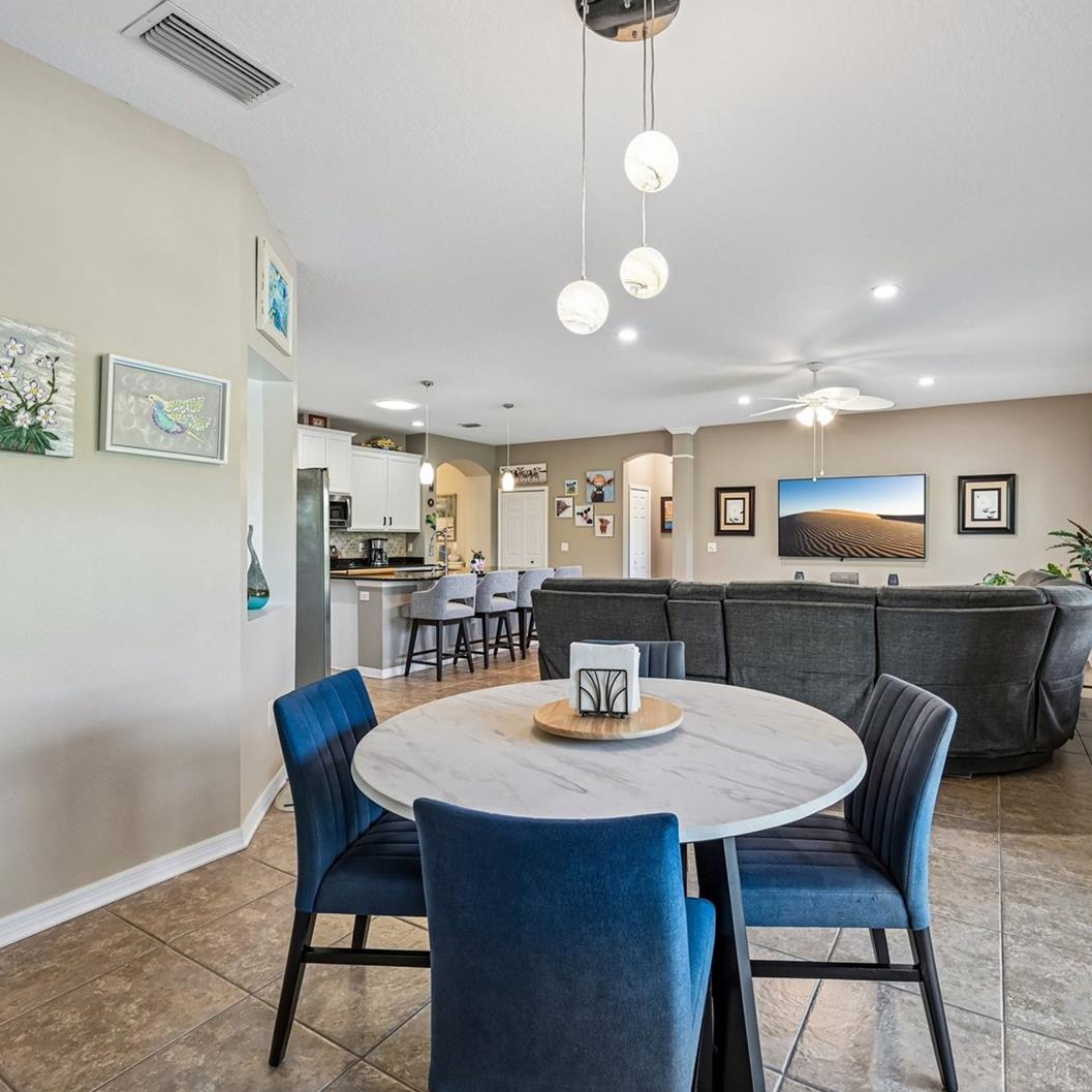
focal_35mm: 18
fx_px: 642
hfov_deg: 80.3
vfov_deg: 80.7
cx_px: 621
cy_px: 547
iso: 400
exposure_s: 1/6
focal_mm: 14
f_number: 8
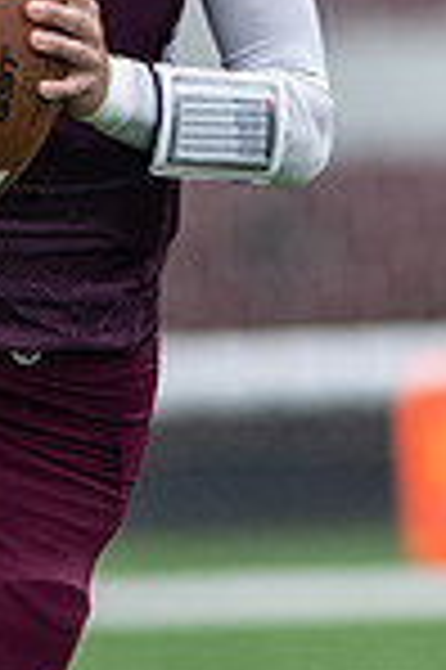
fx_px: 33153
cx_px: 244
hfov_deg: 0.8
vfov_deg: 1.2
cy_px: 24
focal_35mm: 1780
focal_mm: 300
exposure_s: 1/1250
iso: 1400
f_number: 2.8
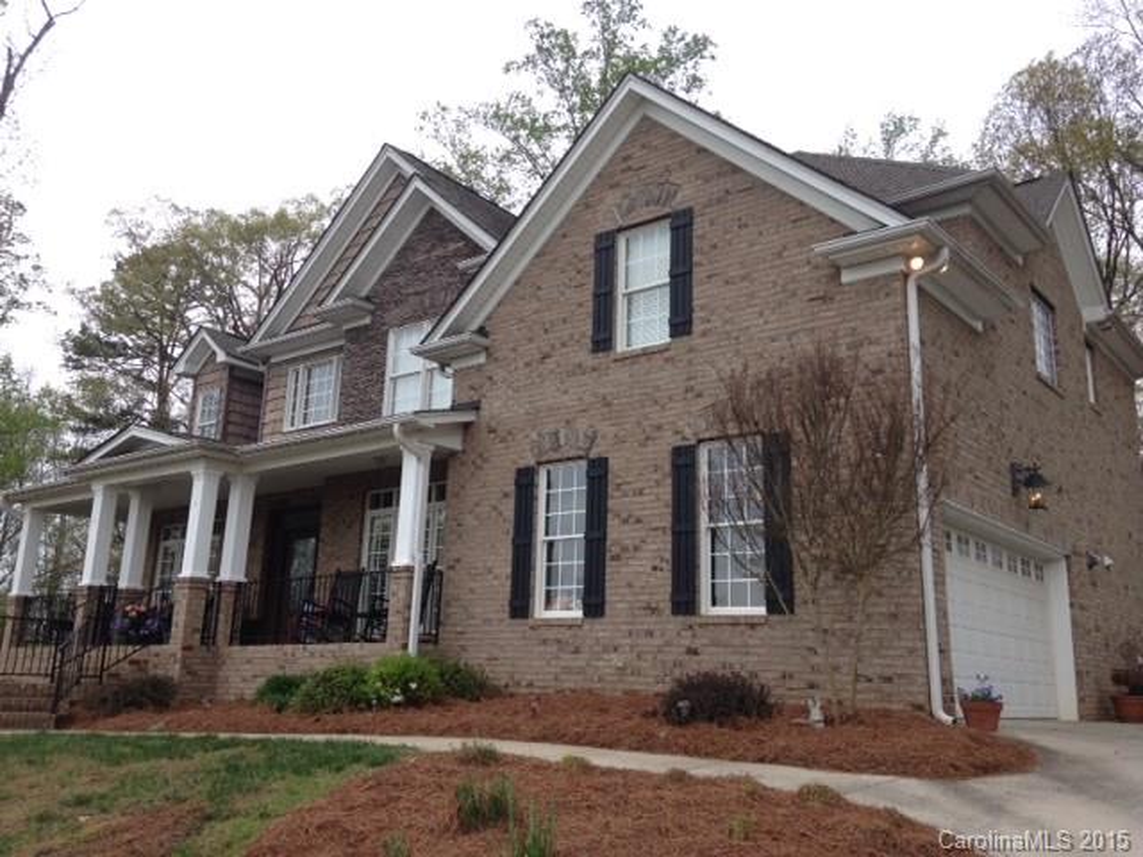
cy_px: 428
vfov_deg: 42.9
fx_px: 1090
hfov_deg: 55.4
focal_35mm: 33
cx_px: 572
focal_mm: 4.12
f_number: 2.4
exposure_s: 1/396
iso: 50
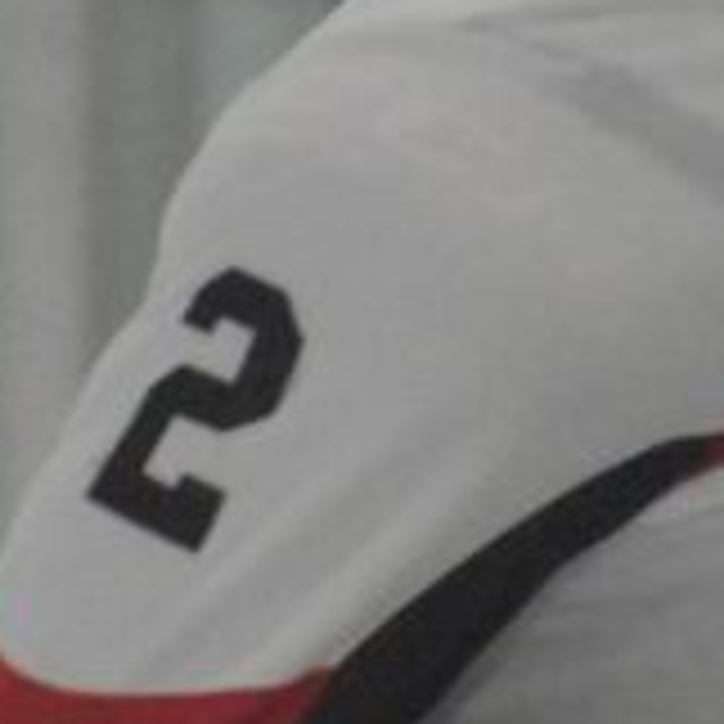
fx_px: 49952
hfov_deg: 0.8
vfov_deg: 0.8
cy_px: 182
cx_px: 544
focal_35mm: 2111
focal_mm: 260
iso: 10000
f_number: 8
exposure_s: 1/320
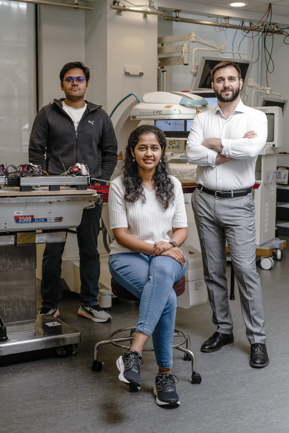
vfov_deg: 39.6
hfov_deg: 27.0
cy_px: 216
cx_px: 144
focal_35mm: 50
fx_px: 602
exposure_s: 1/500
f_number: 5.6
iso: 800
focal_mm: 50
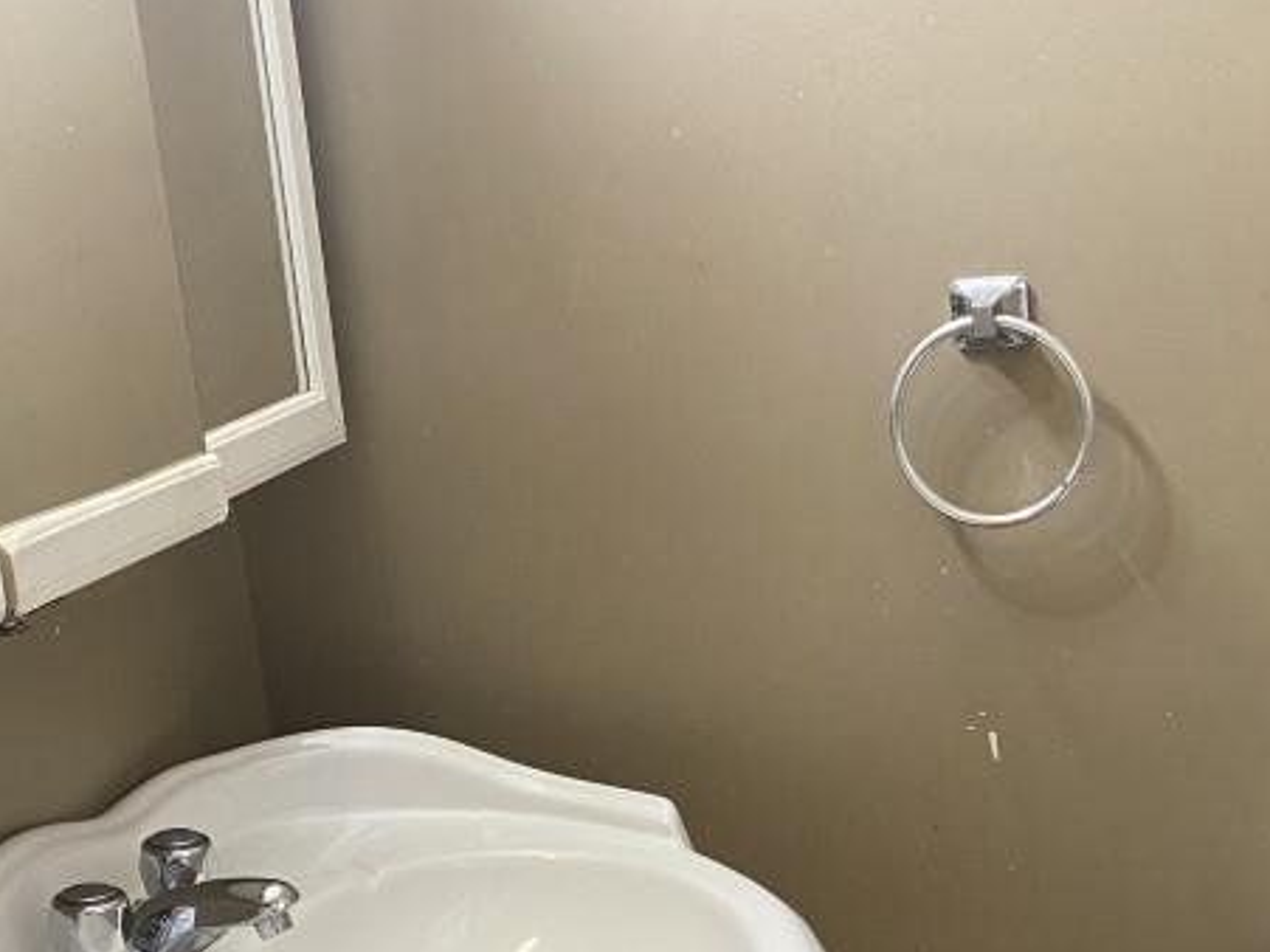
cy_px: 1051
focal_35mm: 59
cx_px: 1028
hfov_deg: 31.8
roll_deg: +0.8
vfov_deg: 23.3
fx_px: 2164
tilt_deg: -25.8
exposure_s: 1/60
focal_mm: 4.25
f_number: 1.8
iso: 125
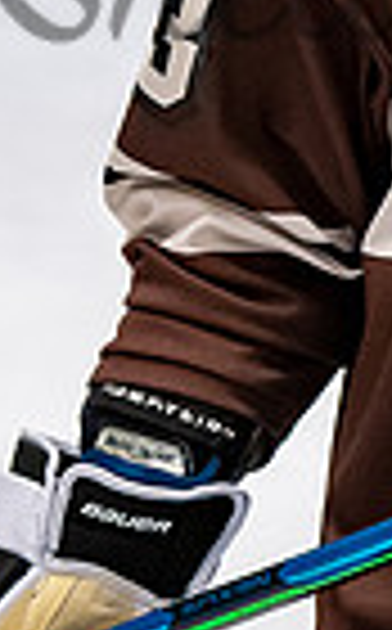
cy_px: 30
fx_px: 16649
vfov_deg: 2.2
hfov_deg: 1.3
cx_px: 722
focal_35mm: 970
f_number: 3.2
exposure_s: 1/800
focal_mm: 116
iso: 2000
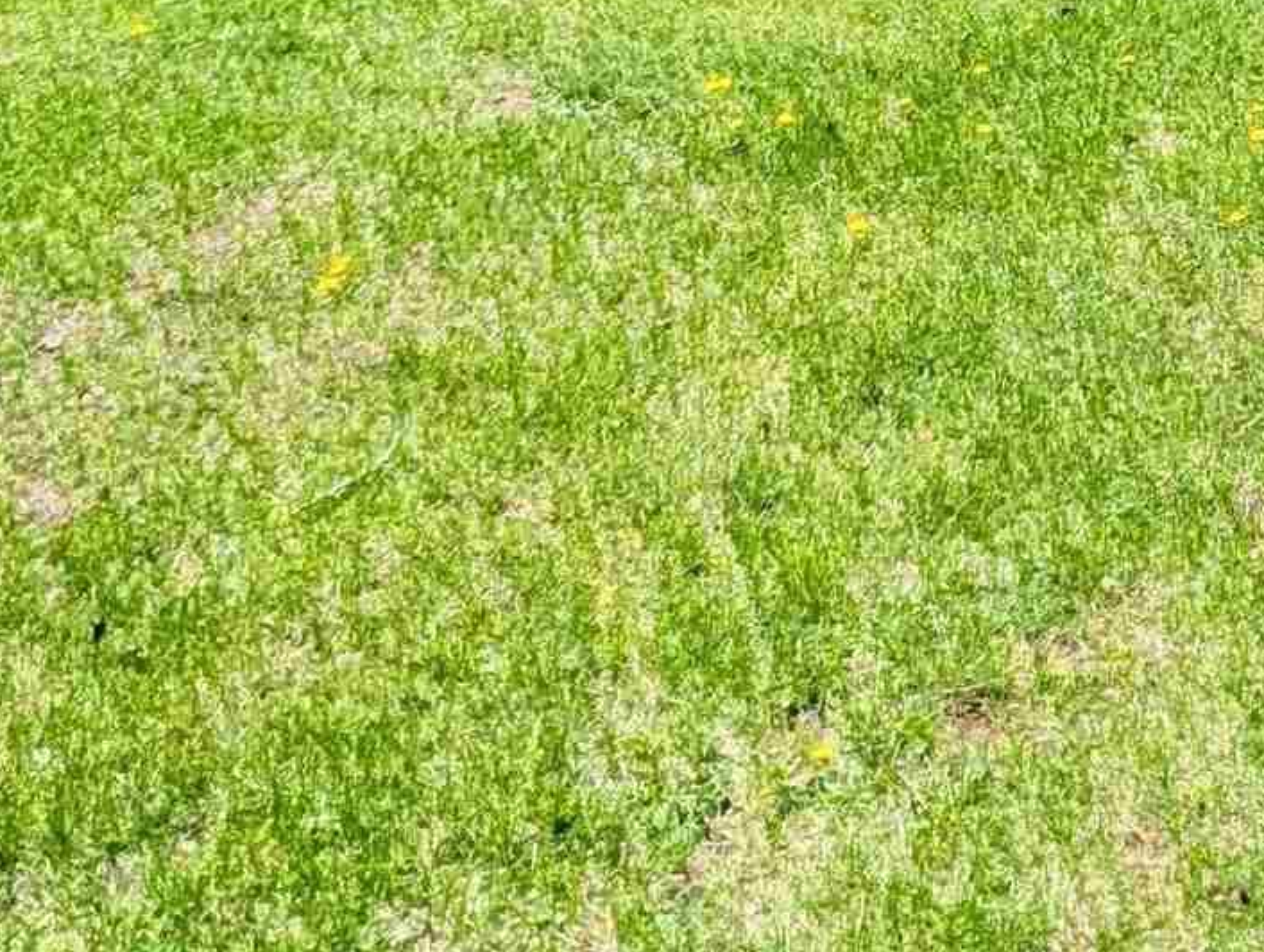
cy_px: -818
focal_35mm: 52
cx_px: 1208
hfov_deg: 34.1
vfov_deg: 19.7
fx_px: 1902
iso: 47
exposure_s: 1/6494
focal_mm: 2.02
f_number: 1.7
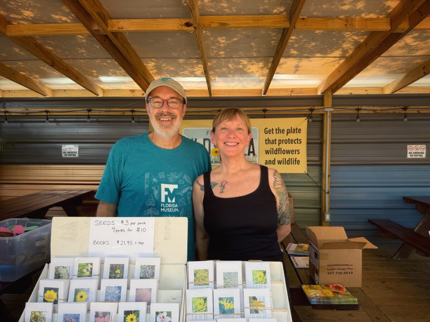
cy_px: 161
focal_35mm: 24
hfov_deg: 71.6
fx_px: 298
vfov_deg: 56.8
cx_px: 215
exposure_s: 1/224
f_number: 1.78
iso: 64
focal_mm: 6.76
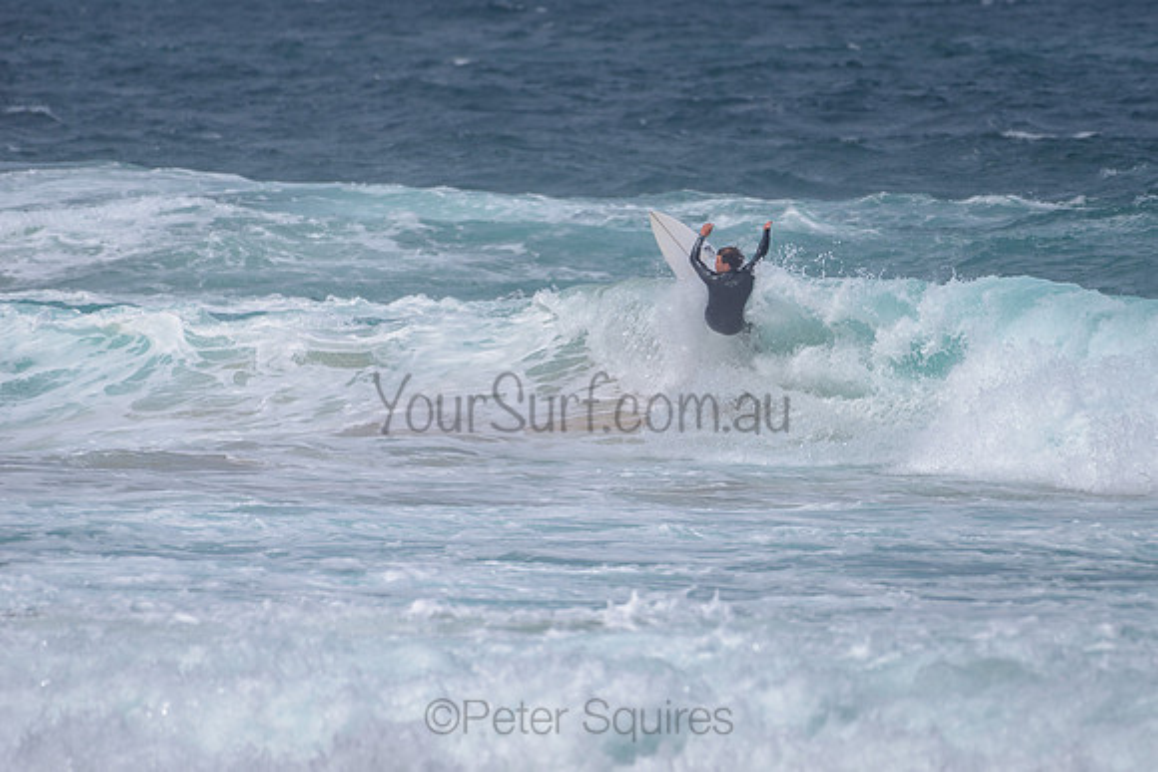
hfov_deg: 3.4
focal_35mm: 613
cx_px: 710
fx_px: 19733
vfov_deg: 2.2
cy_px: 402
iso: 80
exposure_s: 1/2000
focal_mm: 500
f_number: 5.6
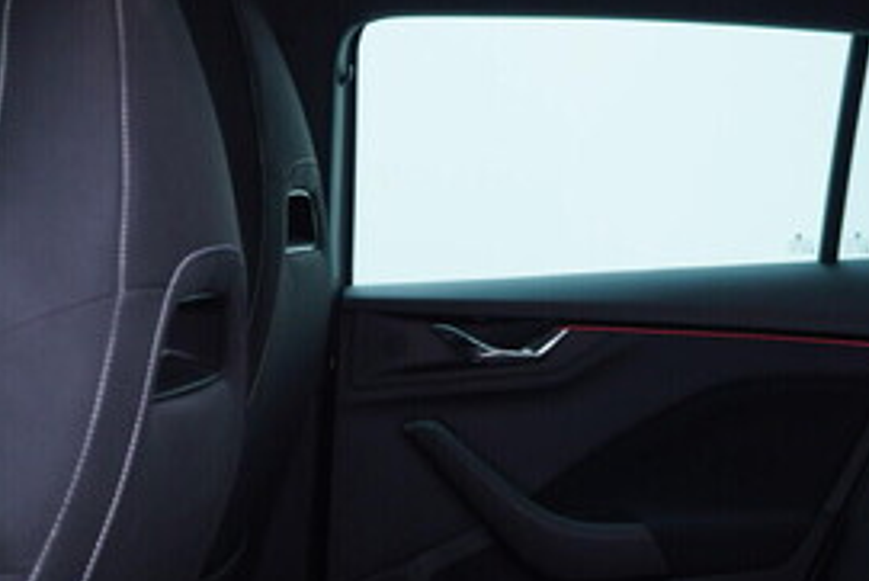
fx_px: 1763
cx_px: 619
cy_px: 368
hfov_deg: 27.4
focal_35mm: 73
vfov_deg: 18.7
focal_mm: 24
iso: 125
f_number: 2.8
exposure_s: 1/40
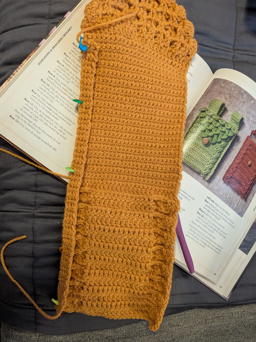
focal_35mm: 24
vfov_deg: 71.6
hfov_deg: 56.8
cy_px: 171
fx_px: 237
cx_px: 128
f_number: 1.7
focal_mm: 4.53
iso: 343
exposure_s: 1/24
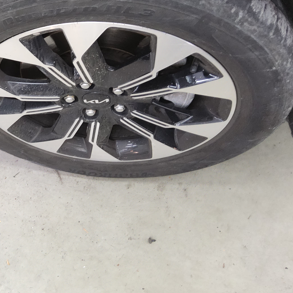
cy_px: 84
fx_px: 421
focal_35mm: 44
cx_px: 19
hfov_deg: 35.6
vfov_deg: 37.7
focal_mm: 3.08
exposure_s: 1/120
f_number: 2
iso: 320
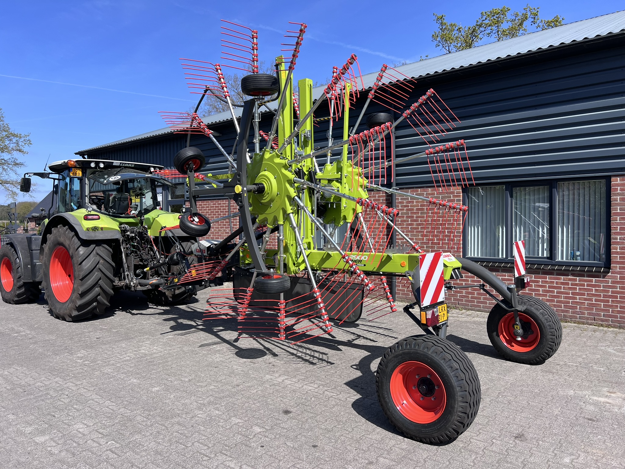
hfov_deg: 67.3
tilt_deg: -0.1
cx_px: 312
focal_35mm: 26
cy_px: 234
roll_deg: -0.2
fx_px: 469
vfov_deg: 53.1
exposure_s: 1/2994
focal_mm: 5.7
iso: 50
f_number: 1.5
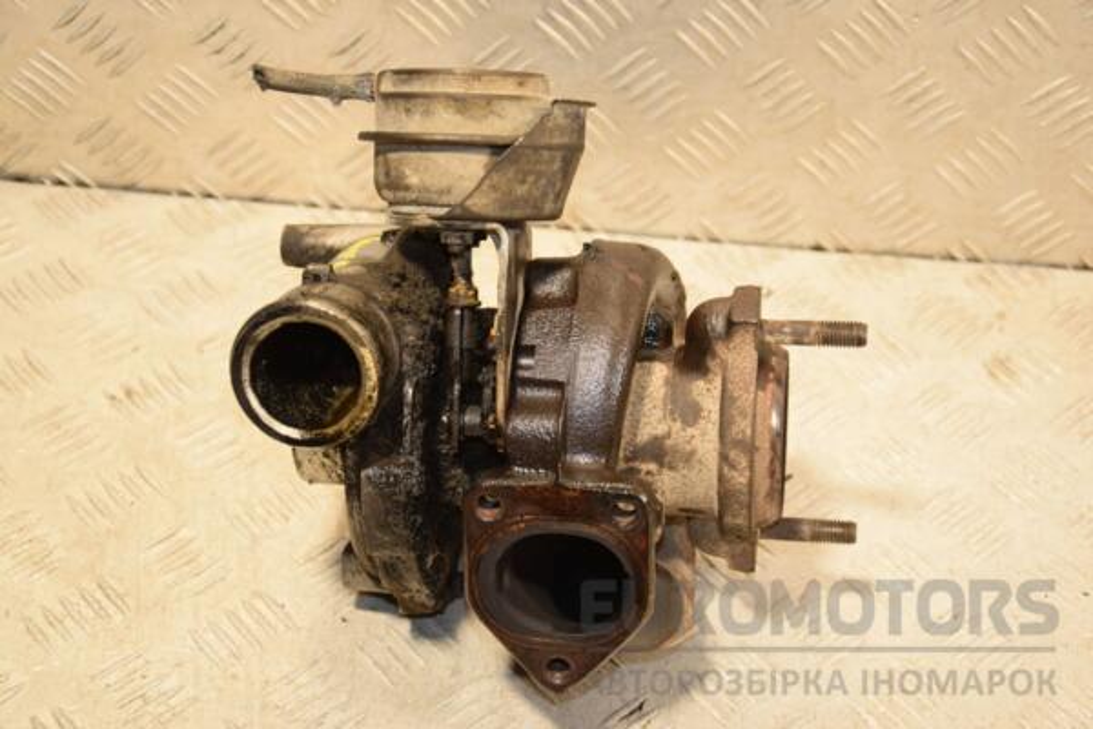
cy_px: 364
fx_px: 1913
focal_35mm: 63
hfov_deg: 31.9
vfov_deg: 21.6
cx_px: 546
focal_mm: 42
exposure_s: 1/200
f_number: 4.8
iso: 800
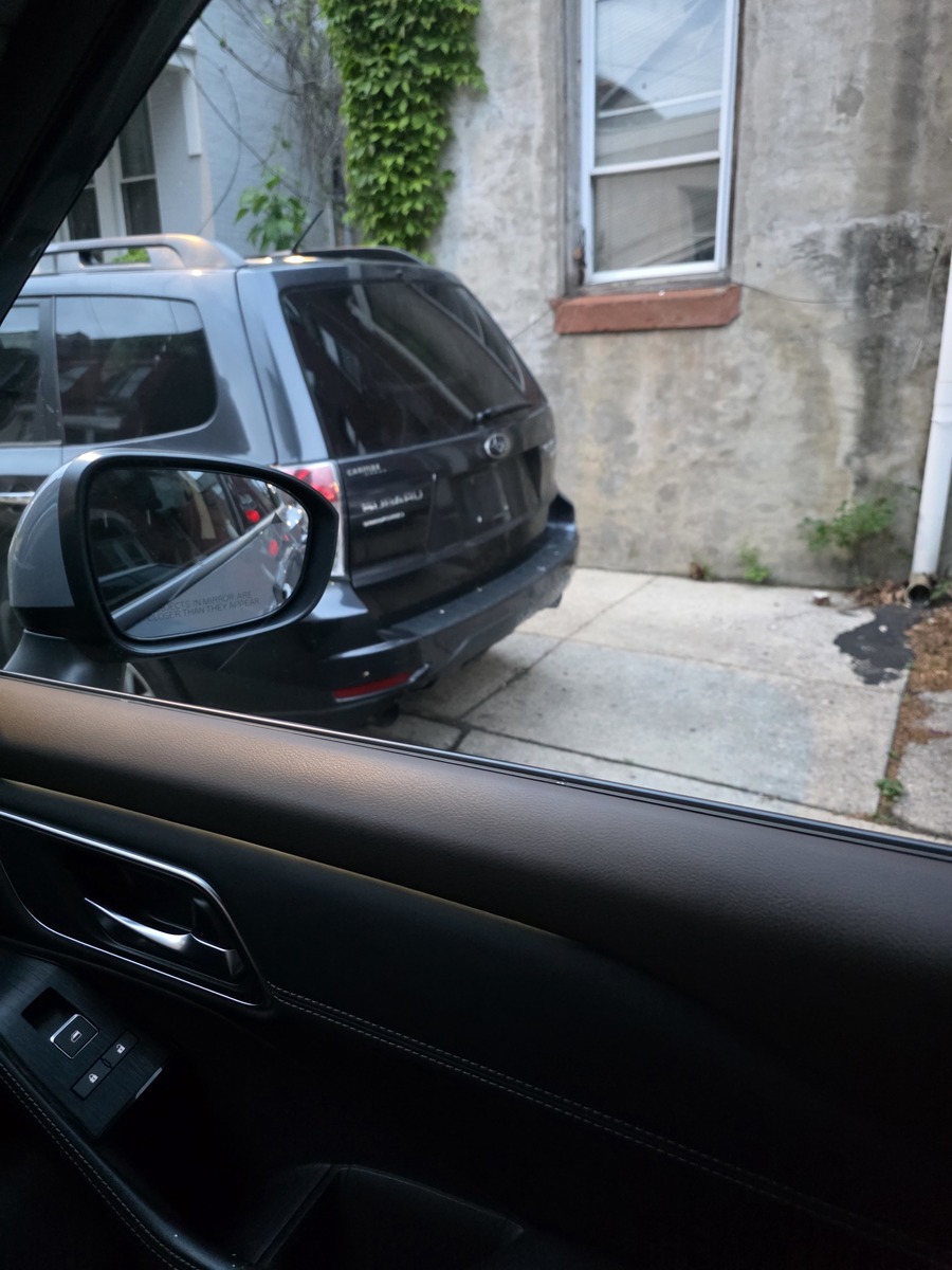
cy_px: 635
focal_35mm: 23
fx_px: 843
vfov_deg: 73.9
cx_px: 476
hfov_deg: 58.9
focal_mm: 6.3
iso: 1600
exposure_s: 1/60
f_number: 1.7
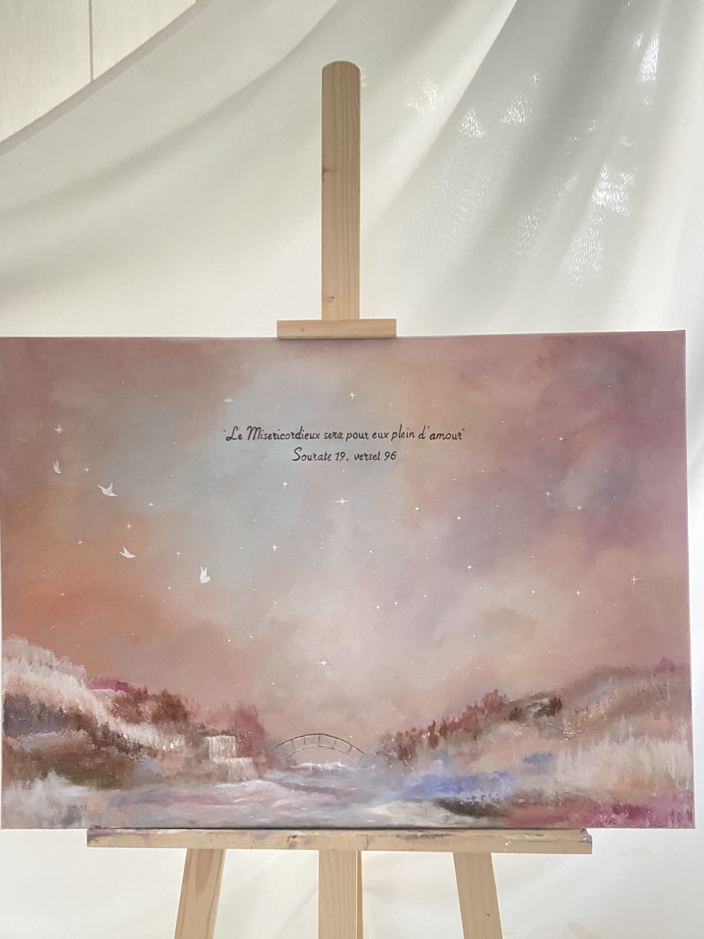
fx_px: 732
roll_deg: -0.7
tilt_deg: -5.1
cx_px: 342
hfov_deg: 51.4
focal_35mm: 27
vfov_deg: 65.3
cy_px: 471
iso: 1000
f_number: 1.8
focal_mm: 4.25
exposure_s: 1/18
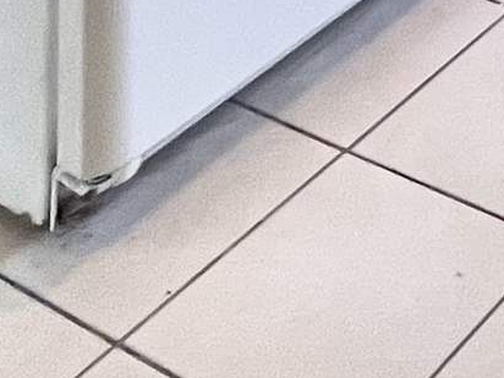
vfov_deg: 9.2
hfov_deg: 17.8
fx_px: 1412
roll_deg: -0.2
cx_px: 784
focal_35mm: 97
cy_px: -965
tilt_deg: -0.1
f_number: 1.8
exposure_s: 1/120
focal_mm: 1.57
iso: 200
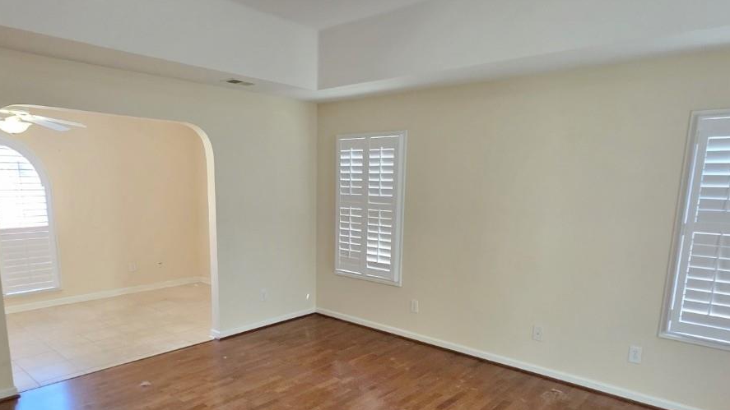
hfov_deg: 78.4
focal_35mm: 23
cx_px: 325
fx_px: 445
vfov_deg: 48.7
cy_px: 271
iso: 250
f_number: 1.9
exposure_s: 1/60
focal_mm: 2.2
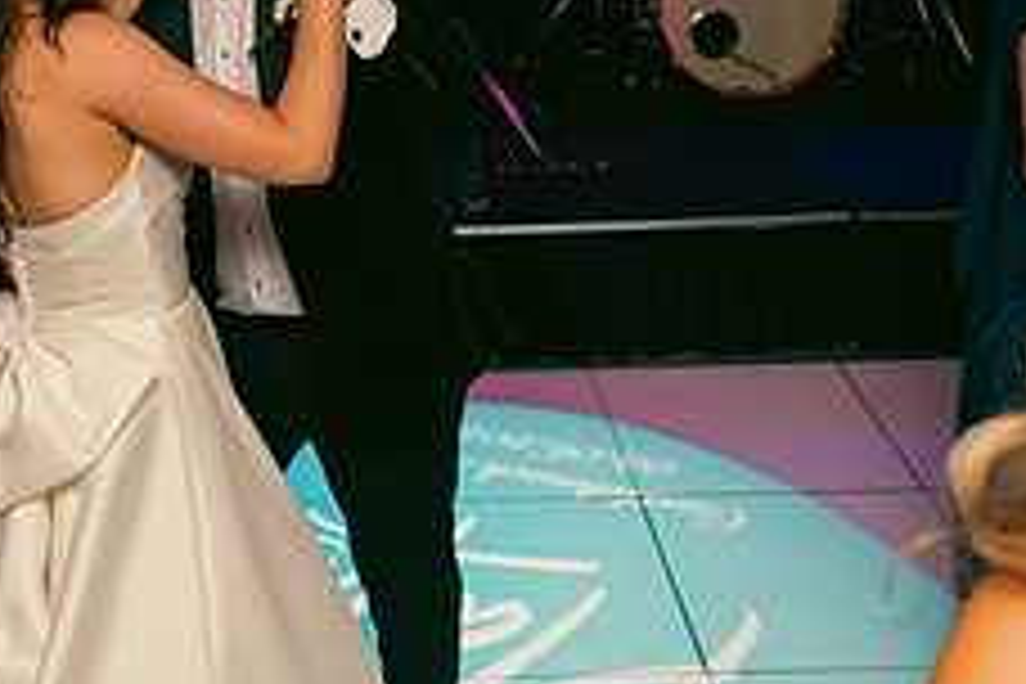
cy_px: -11
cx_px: 225
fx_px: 1738
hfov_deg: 32.1
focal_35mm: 61
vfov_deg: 21.4
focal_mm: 24
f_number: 3.5
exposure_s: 1/160
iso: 800
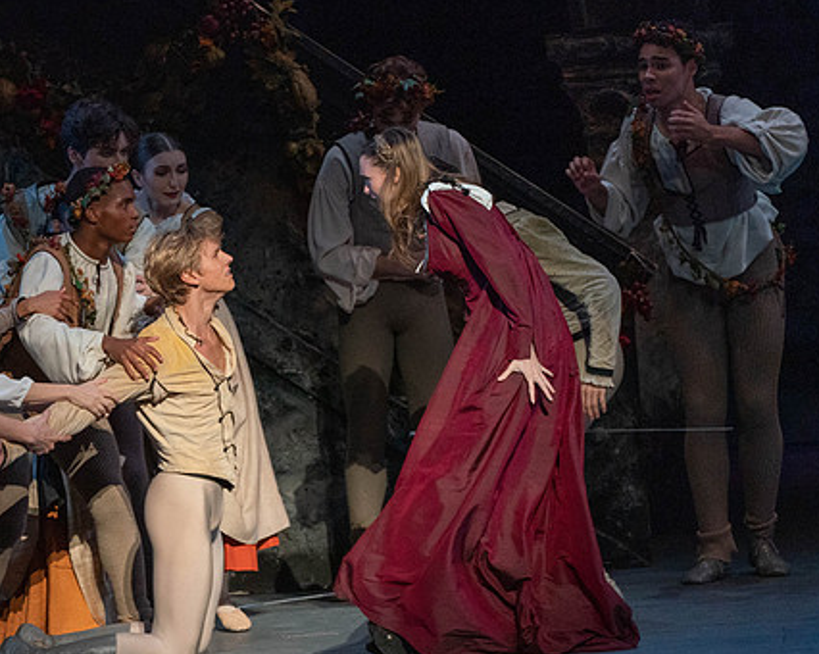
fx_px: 13610
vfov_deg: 2.8
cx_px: 336
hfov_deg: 3.4
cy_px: 391
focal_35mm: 562
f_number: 7.1
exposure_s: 1/320
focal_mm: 400
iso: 5000
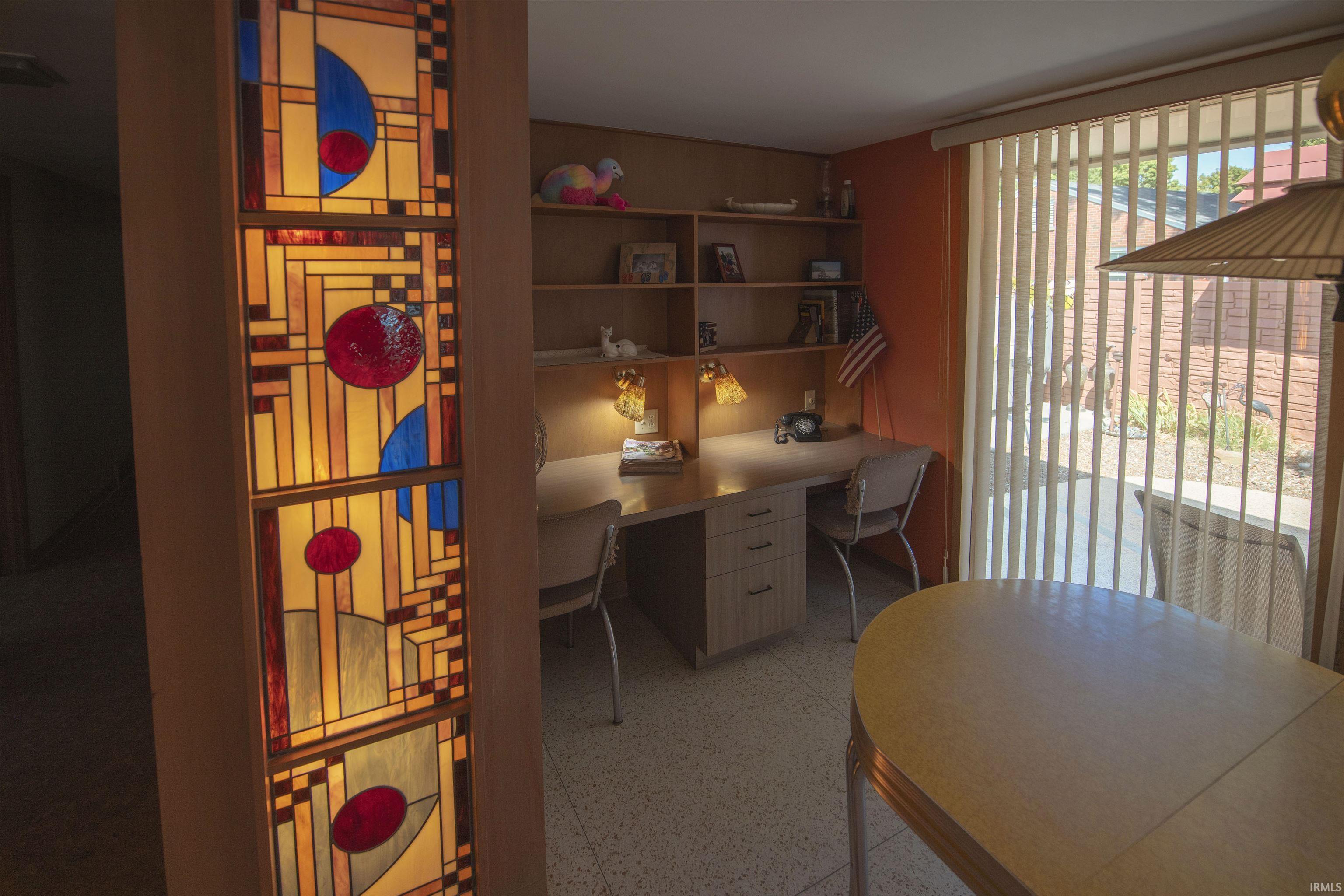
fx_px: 523
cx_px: 672
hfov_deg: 104.3
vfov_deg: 81.2
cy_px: 448
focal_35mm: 14
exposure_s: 1/200
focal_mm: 14
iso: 250
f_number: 4
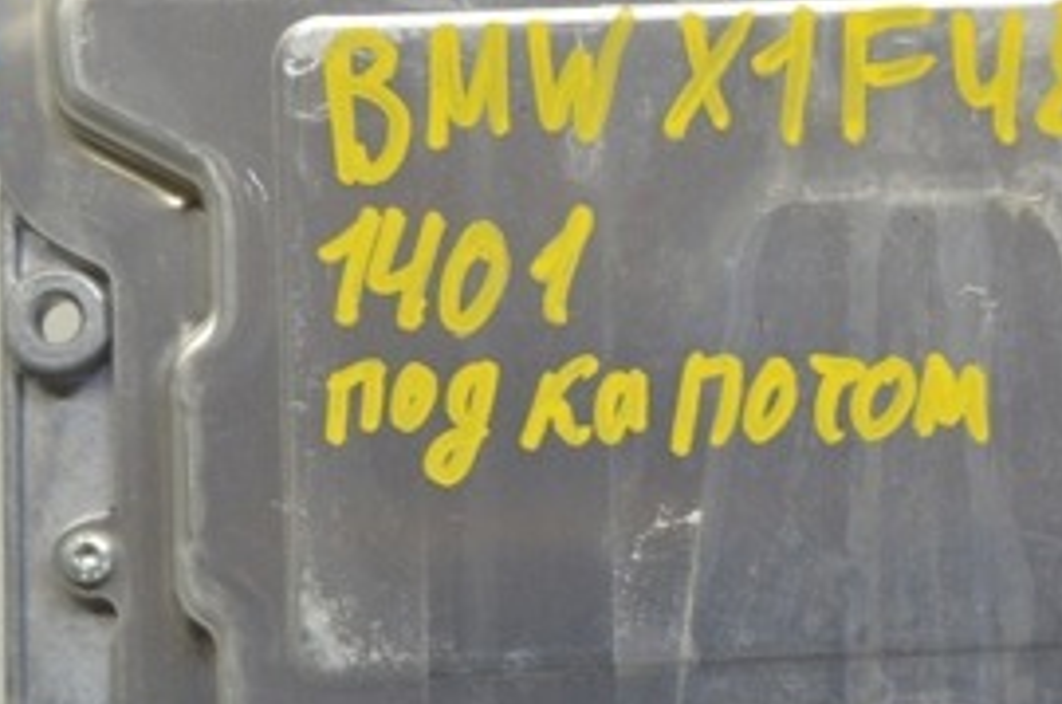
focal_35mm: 103
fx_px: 3039
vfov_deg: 13.2
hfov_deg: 19.6
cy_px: 328
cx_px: 850
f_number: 5.6
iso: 400
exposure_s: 1/20
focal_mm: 29
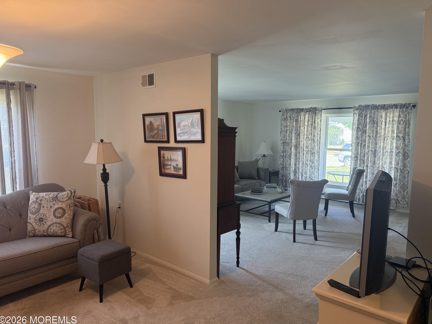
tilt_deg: -5.6
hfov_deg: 69.4
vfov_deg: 54.9
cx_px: 223
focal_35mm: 25
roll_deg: -0.8
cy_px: 167
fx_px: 312
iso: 250
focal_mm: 6.76
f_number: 1.78
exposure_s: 1/120
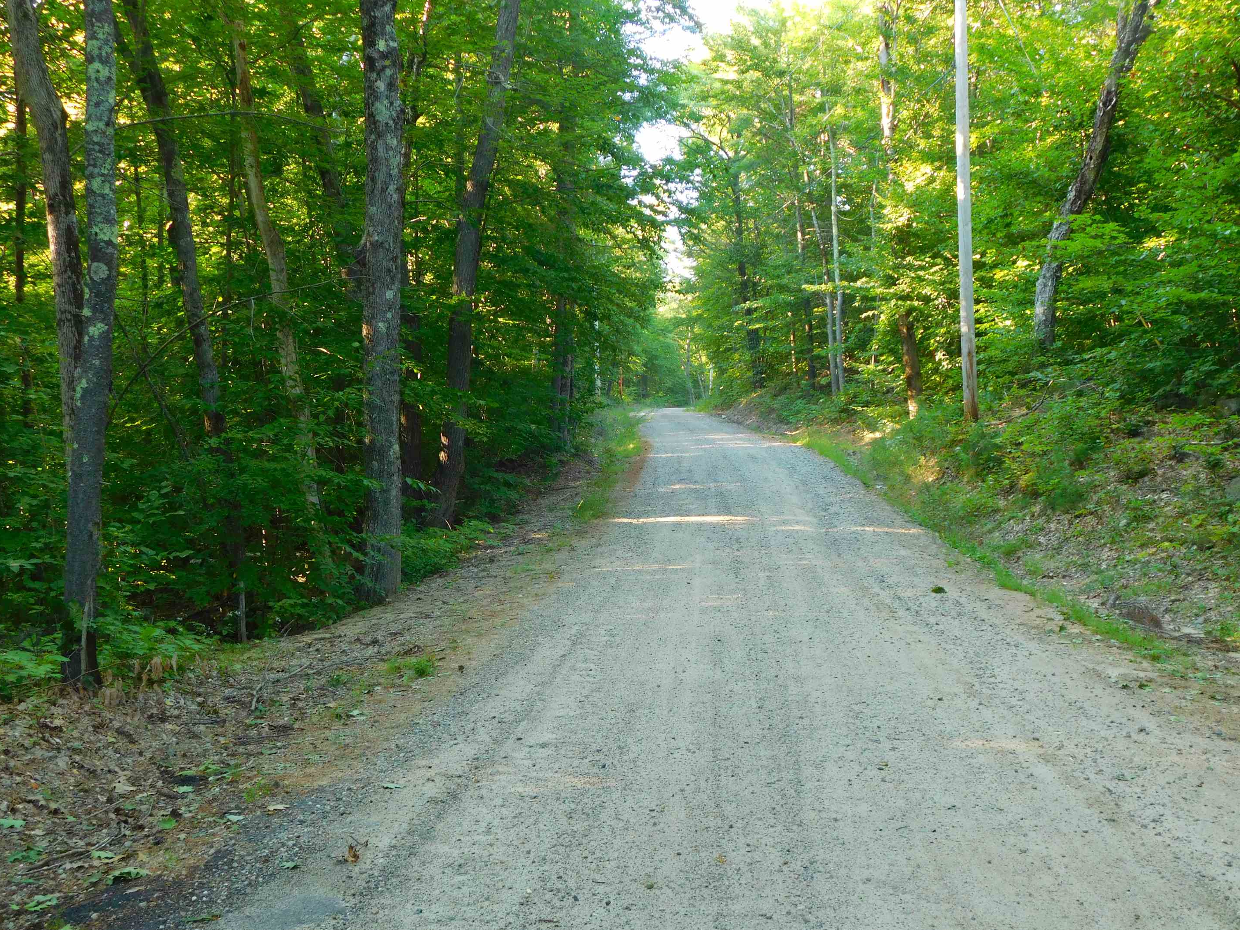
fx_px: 1540
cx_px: 650
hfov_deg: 43.8
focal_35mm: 43
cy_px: 485
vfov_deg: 33.6
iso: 160
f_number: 3.6
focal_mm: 7.1
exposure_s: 1/30
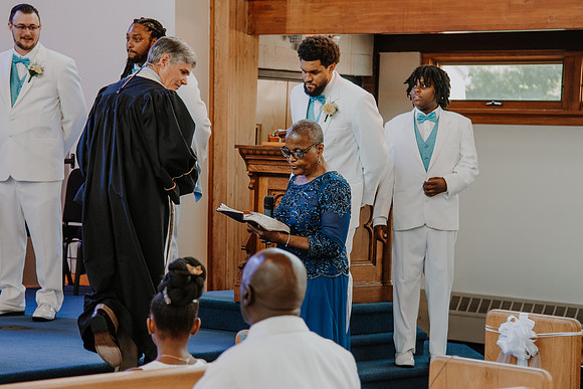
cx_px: 270
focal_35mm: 115
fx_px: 1859
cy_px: 191
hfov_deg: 17.8
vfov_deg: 11.9
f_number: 4
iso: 1250
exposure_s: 1/125
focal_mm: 82
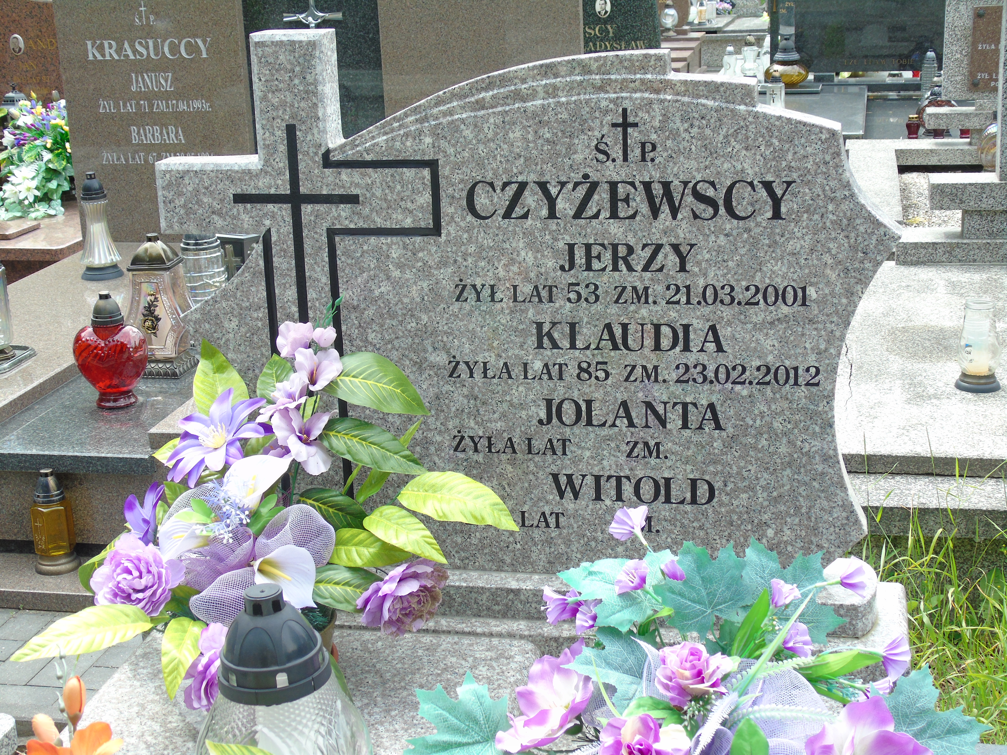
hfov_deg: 35.5
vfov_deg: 27.0
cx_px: 504
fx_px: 1571
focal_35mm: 54
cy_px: 378
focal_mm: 9.6
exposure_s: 1/100
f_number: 4.3
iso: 80
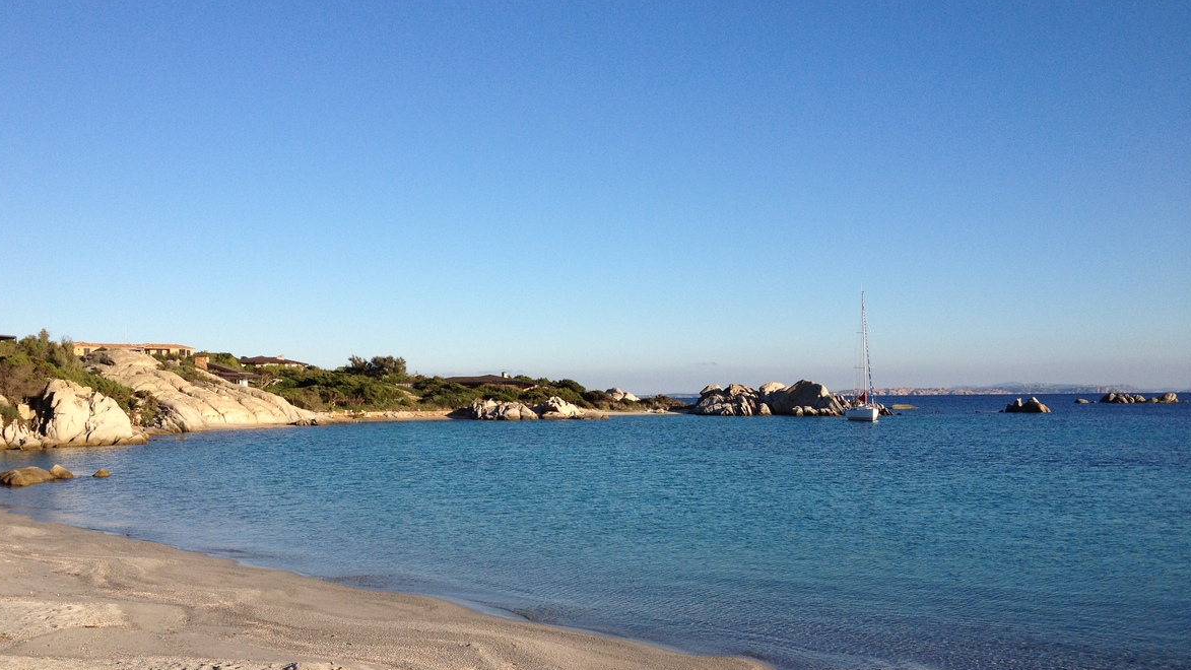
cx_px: 585
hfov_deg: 51.6
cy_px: 415
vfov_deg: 30.3
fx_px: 1232
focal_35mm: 39
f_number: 2.4
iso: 64
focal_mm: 4.28
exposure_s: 1/1623
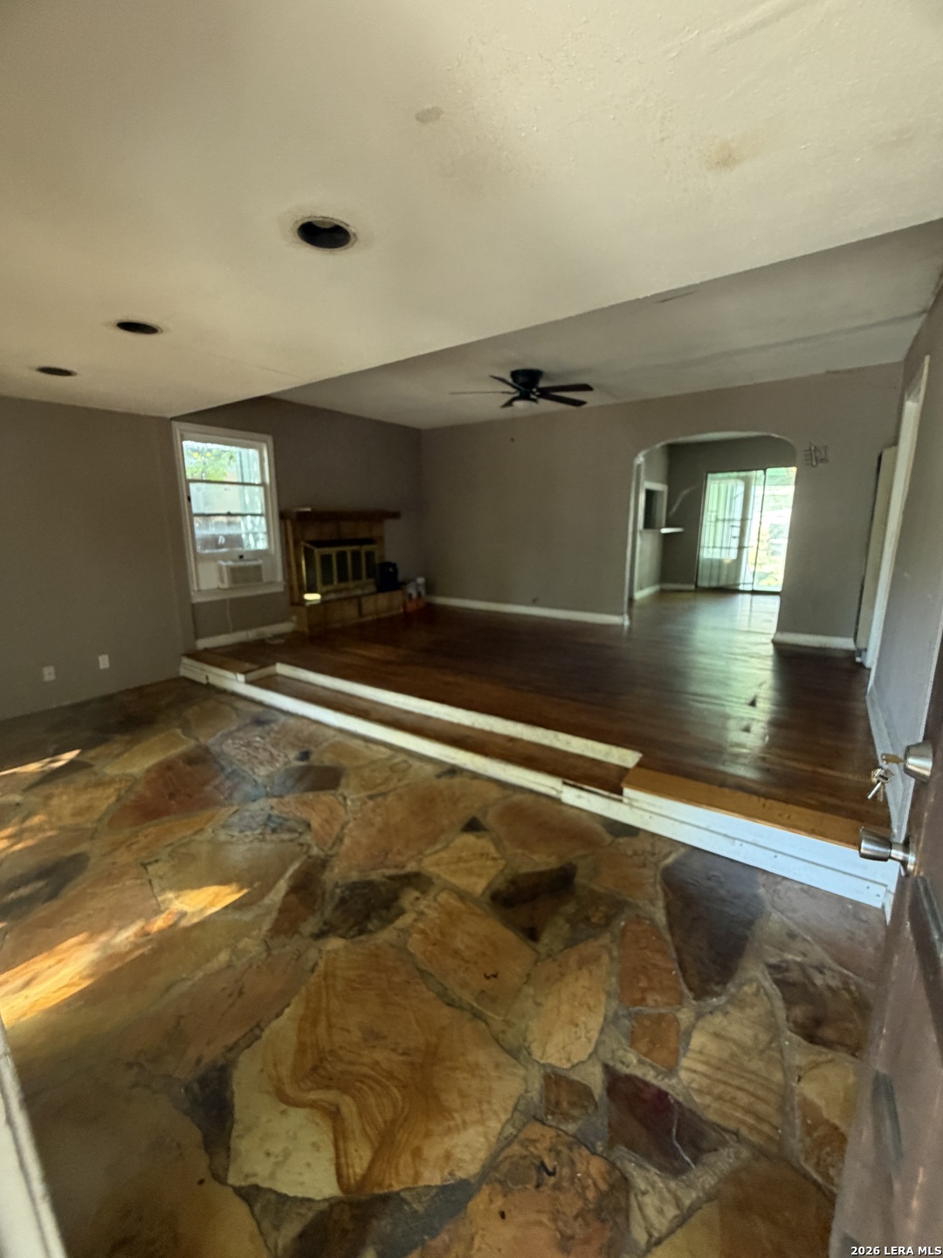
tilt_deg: -11.7
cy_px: 629
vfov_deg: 102.1
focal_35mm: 14
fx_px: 509
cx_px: 472
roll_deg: -0.5
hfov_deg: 85.7
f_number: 2.2
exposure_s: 1/81
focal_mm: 2.22
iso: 320
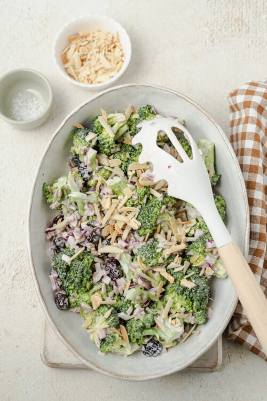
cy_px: 200
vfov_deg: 39.6
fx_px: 556
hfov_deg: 27.0
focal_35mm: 50
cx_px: 134
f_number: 5.6
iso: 320
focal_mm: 50
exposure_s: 1/40
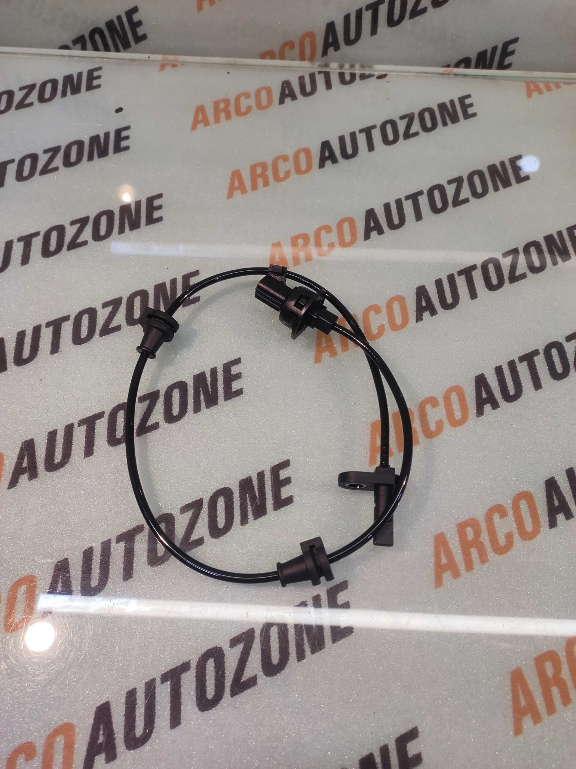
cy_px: 384
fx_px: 378
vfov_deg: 91.1
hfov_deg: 74.7
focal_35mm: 17
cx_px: 288
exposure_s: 1/50
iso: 103
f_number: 1.79
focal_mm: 4.74
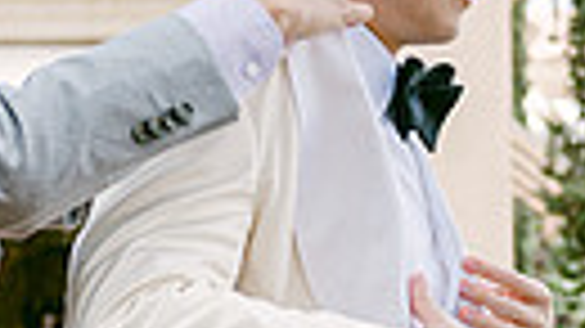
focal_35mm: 131
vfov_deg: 9.2
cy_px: 301
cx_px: 140
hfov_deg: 16.3
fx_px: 2031
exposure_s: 1/1250
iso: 100
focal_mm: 28
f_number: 2.8
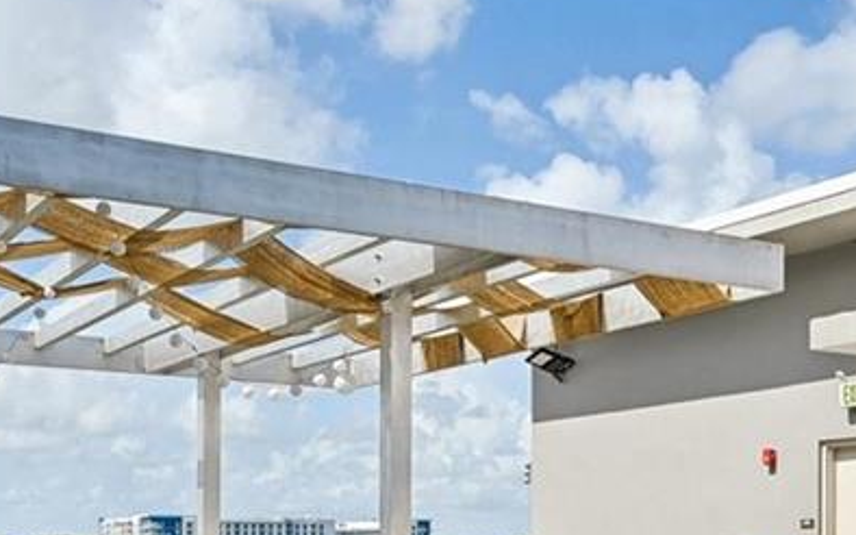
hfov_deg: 35.0
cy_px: 570
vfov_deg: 21.3
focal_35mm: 58
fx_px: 1353
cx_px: 493
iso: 100
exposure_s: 1/400
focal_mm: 14
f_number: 8
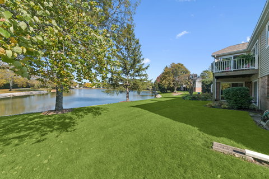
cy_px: 90
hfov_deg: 112.6
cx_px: 134
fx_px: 90
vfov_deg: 90.0
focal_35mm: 12
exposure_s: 1/80
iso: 100
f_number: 13
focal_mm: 12
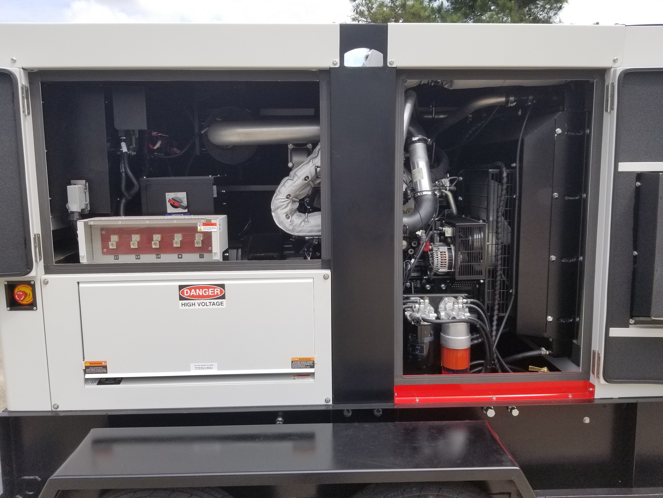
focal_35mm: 26
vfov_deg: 53.1
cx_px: 332
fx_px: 498
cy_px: 249
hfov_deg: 67.3
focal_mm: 4.25
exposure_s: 1/2132
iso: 50
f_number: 1.7
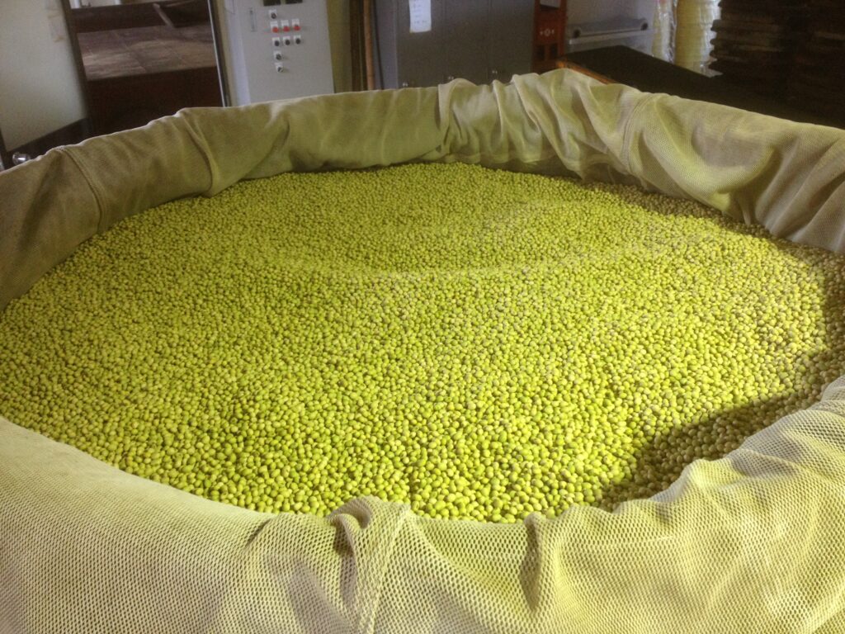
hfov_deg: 52.6
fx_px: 854
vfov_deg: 40.7
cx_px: 422
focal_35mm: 35
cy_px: 317
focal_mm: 4.28
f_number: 2.4
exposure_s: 1/20
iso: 160
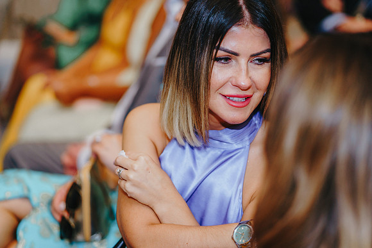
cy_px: 124
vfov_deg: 16.1
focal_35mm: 85
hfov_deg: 23.9
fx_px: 878
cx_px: 186
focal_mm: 85
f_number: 2.2
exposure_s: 1/200
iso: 1250
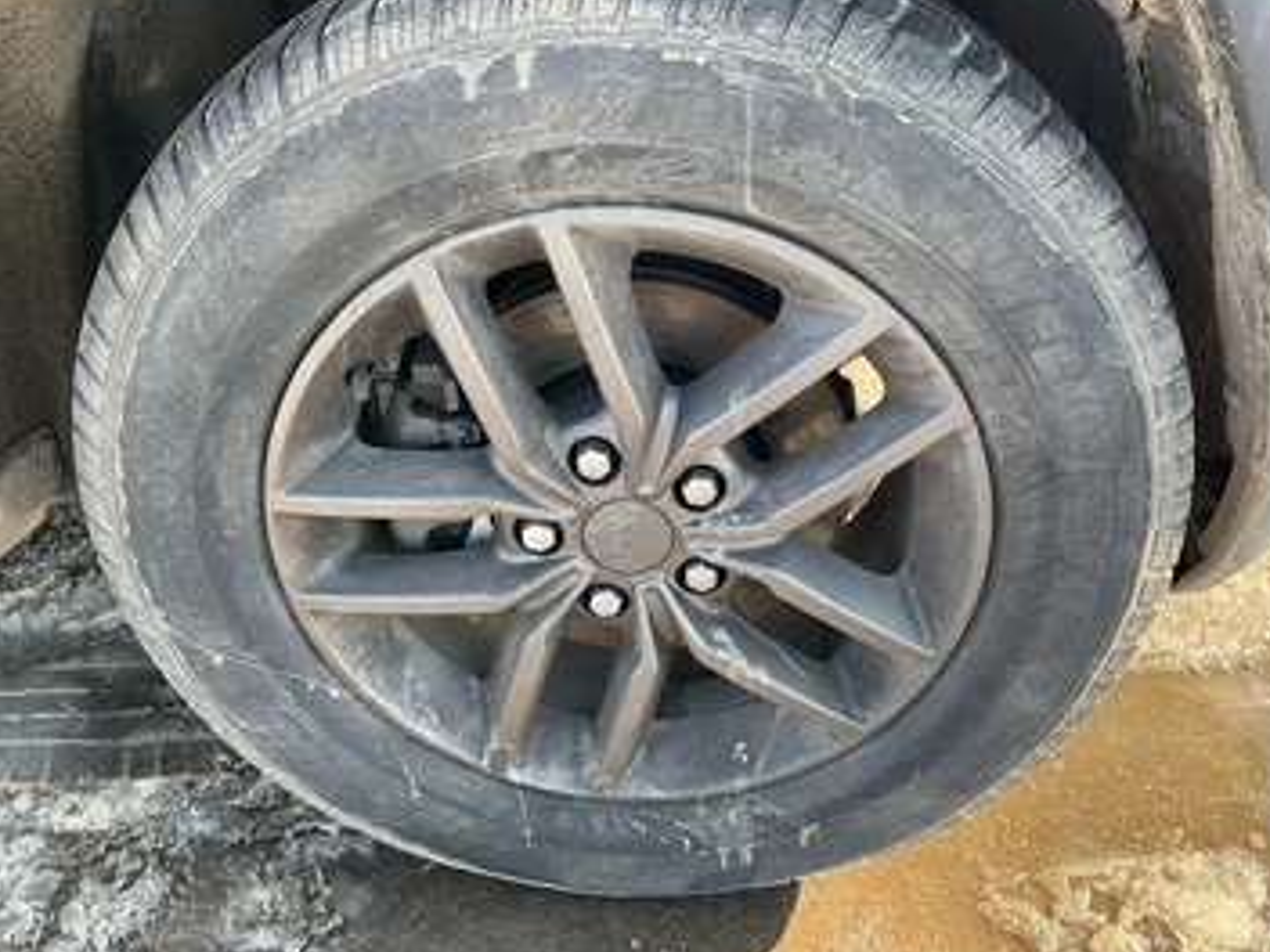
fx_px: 1211
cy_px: 436
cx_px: 660
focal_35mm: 33
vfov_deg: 42.9
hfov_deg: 55.3
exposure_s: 1/172
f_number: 1.8
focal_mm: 3
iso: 32
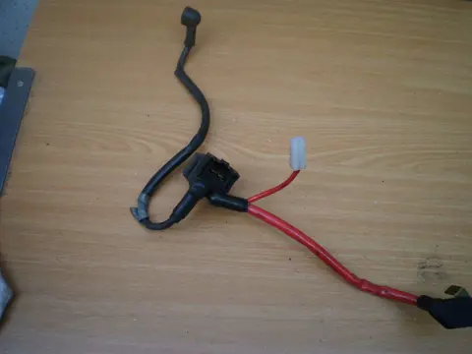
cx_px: 236
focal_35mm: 36
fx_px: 491
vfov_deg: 39.7
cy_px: 177
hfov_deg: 51.4
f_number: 3.1
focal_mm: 6.3
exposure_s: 1/80
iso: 64
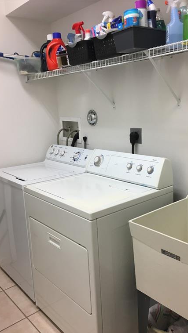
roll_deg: +2.7
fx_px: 283
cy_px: 168
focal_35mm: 32
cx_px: 116
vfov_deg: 61.0
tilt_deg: -11.8
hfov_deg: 36.5
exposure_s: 1/30
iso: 50
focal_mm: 4.15
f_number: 2.2
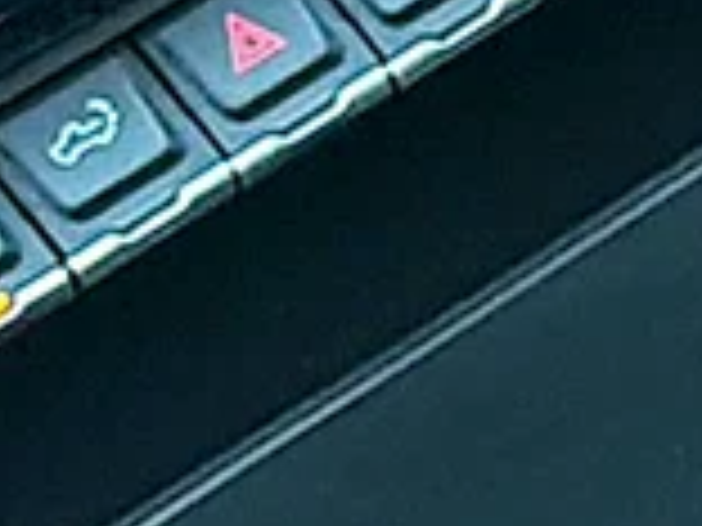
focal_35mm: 175
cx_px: 1170
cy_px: 1086
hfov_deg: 10.7
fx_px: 3549
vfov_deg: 8.1
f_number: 1.78
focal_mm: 6.76
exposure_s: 1/40
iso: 500
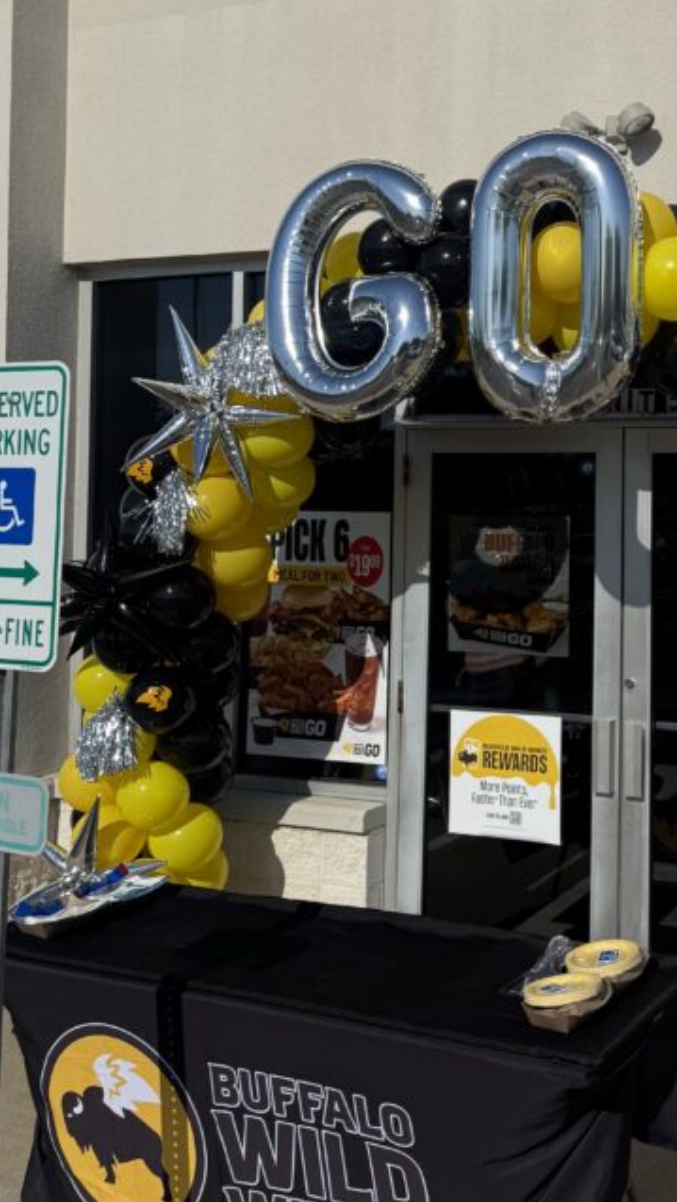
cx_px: 626
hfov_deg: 27.2
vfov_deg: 48.0
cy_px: 462
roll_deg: -1.6
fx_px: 1338
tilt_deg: +2.3
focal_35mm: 42
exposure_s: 1/11905
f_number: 1.78
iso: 80
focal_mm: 6.76
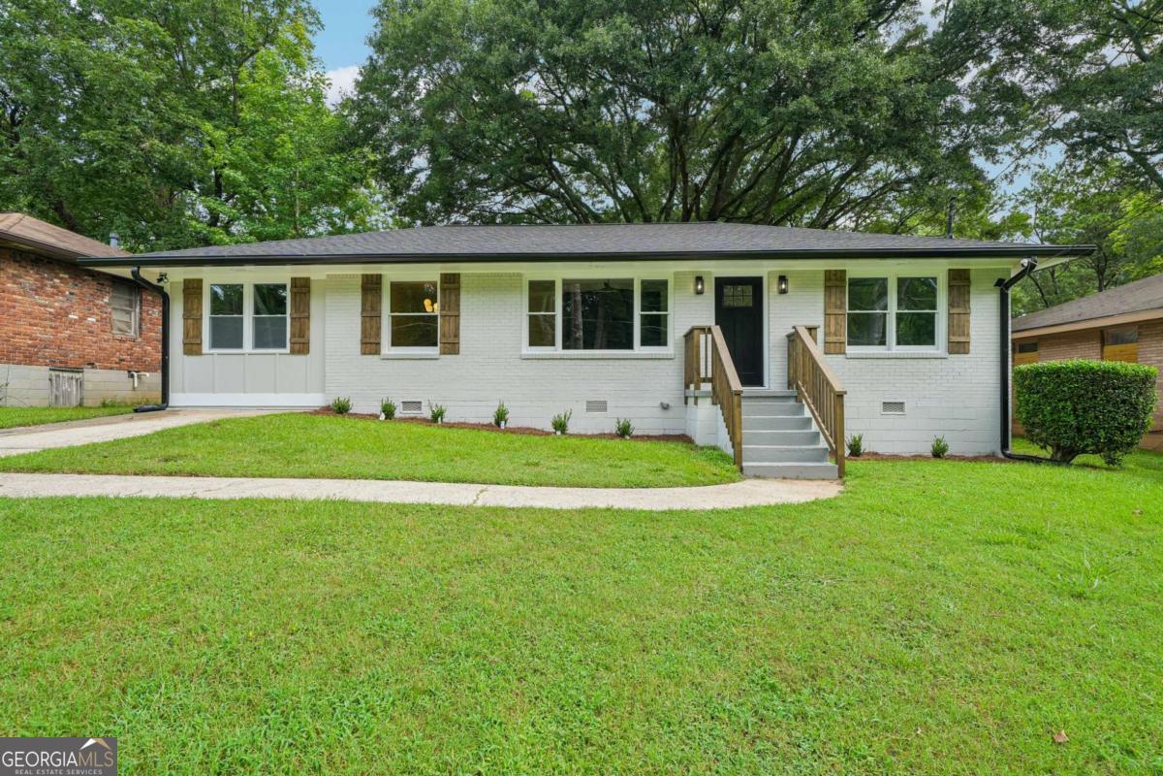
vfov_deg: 73.7
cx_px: 582
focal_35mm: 16
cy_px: 388
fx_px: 517
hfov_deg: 96.7
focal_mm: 16
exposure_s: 1/50
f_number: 8
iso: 100
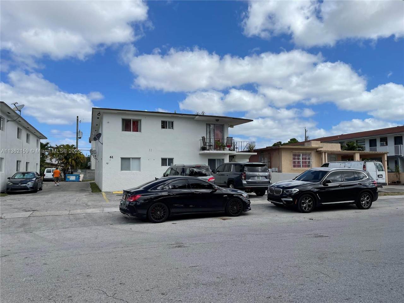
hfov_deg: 67.3
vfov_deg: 53.1
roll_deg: +0.4
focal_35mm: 26
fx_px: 303
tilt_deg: +3.9
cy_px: 152
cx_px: 202
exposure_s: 1/5051
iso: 32
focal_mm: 4.2
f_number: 1.6
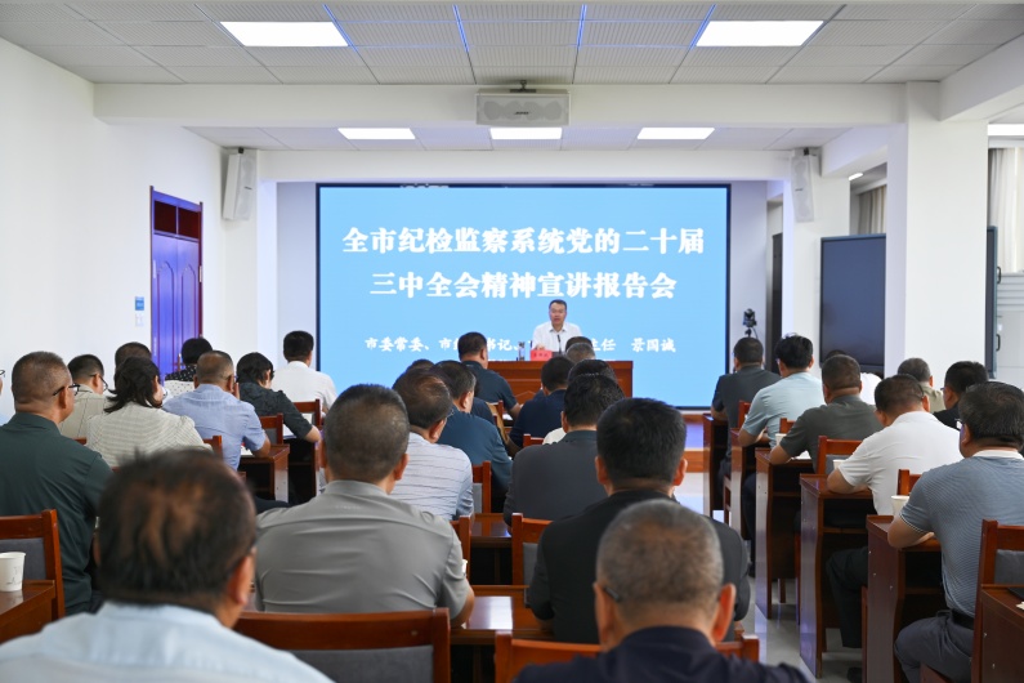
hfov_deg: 43.6
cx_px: 512
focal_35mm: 45
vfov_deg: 29.9
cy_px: 342
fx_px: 1280
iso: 250
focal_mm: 45
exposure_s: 1/60
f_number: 4
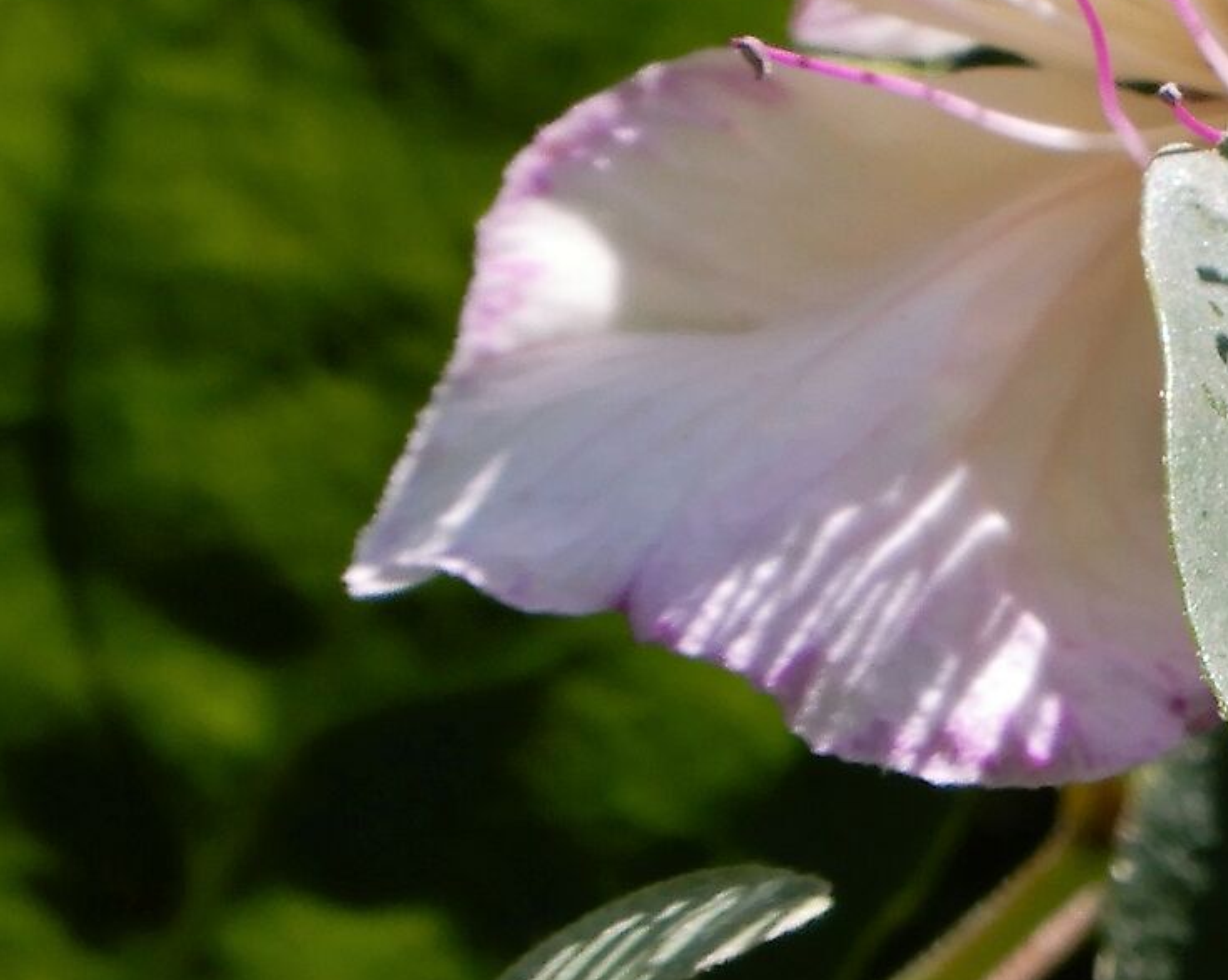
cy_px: 328
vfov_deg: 0.7
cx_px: 1702
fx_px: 83293
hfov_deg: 0.8
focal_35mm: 2293
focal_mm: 128
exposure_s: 1/250
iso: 80
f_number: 6.9
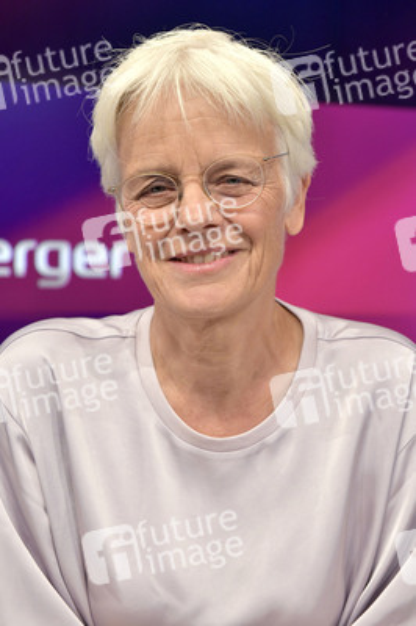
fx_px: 1076
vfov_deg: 32.4
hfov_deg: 21.9
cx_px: 208
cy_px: 313
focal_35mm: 62
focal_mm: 62
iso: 2500
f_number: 6.3
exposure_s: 1/200
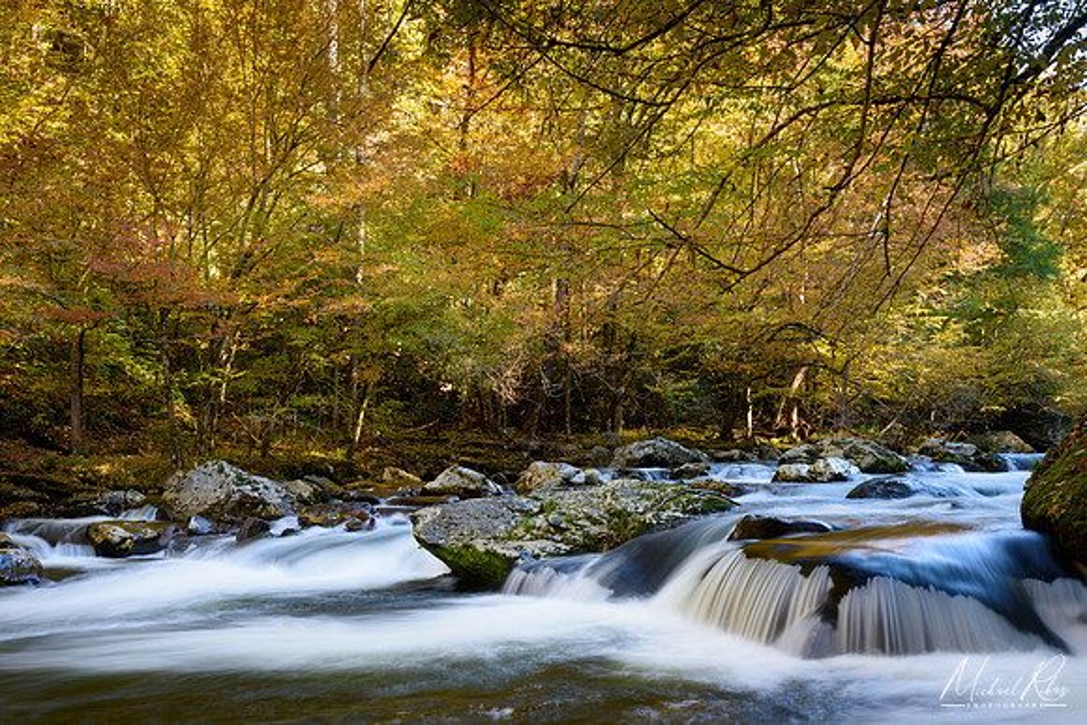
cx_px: 544
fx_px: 1148
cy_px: 362
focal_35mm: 38
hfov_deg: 50.7
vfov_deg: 35.1
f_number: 16
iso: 64
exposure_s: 1
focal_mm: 38
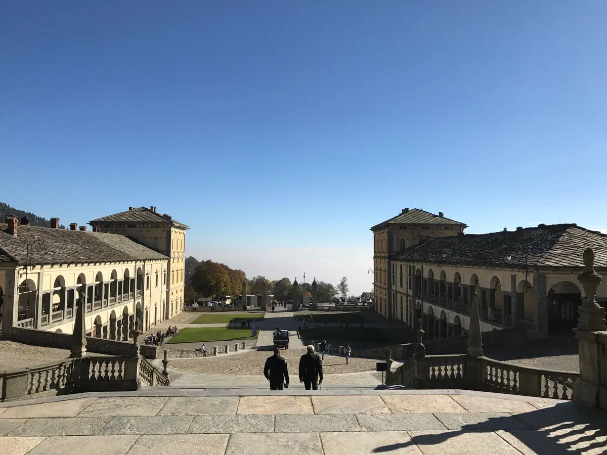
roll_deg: +0.0
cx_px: 304
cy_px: 228
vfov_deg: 49.7
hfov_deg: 63.4
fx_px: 491
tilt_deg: +4.1
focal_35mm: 28
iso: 20
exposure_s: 1/3690
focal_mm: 3.99
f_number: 1.8
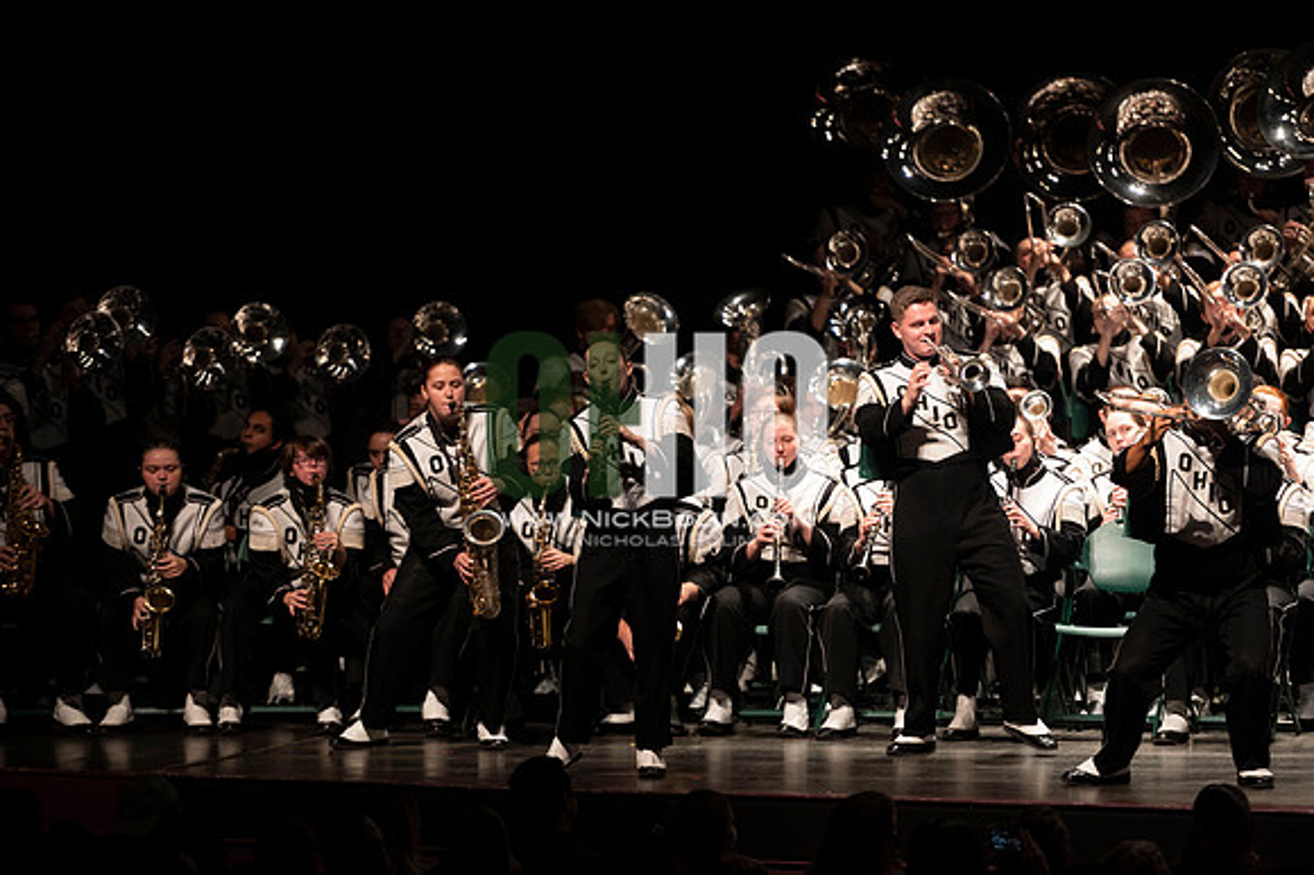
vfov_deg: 6.9
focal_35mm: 200
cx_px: 657
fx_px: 7296
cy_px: 438
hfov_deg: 10.3
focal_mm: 200
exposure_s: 1/500
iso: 2500
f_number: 2.8
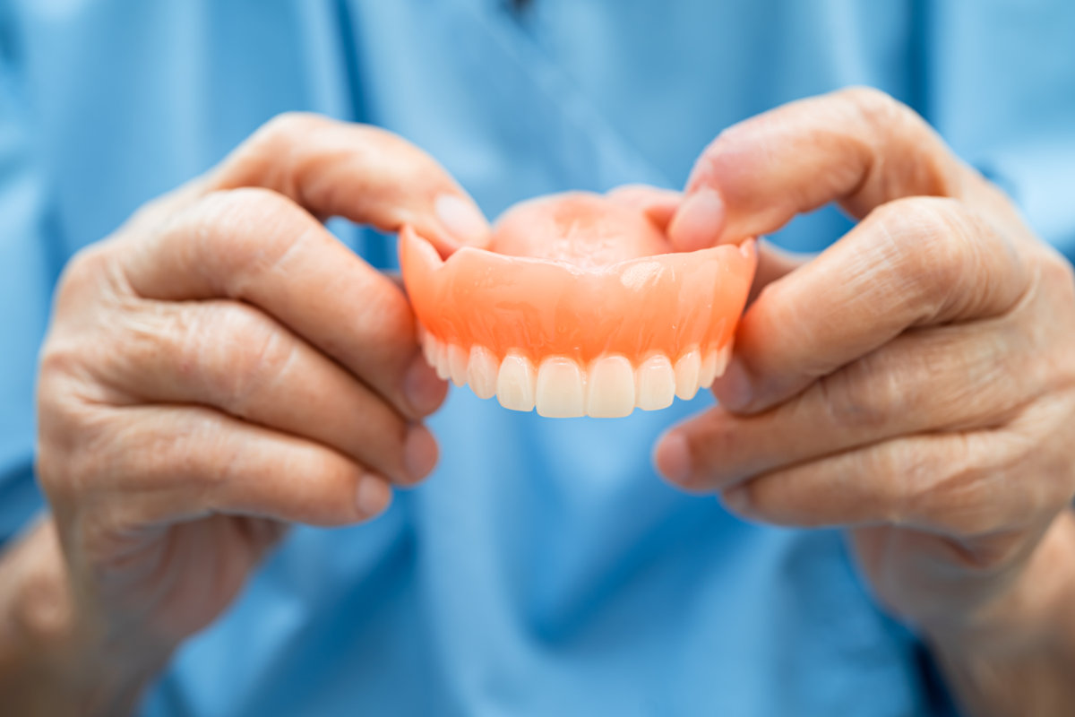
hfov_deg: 39.6
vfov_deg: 27.0
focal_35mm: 50
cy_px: 358
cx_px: 538
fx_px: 1493
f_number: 4
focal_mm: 50
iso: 250
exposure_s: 1/20
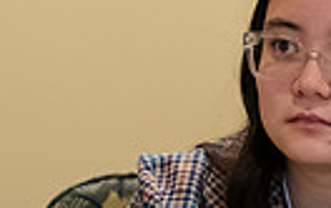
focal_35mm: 828
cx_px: 273
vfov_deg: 1.6
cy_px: 41
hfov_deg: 2.5
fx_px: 7482
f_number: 2.8
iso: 2000
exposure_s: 1/160
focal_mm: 185
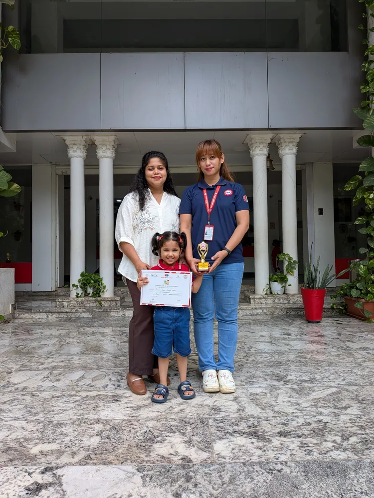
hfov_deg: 56.8
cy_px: 249
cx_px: 187
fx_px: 346
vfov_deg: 71.6
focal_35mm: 24
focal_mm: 4.53
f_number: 1.7
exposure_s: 1/443
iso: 27
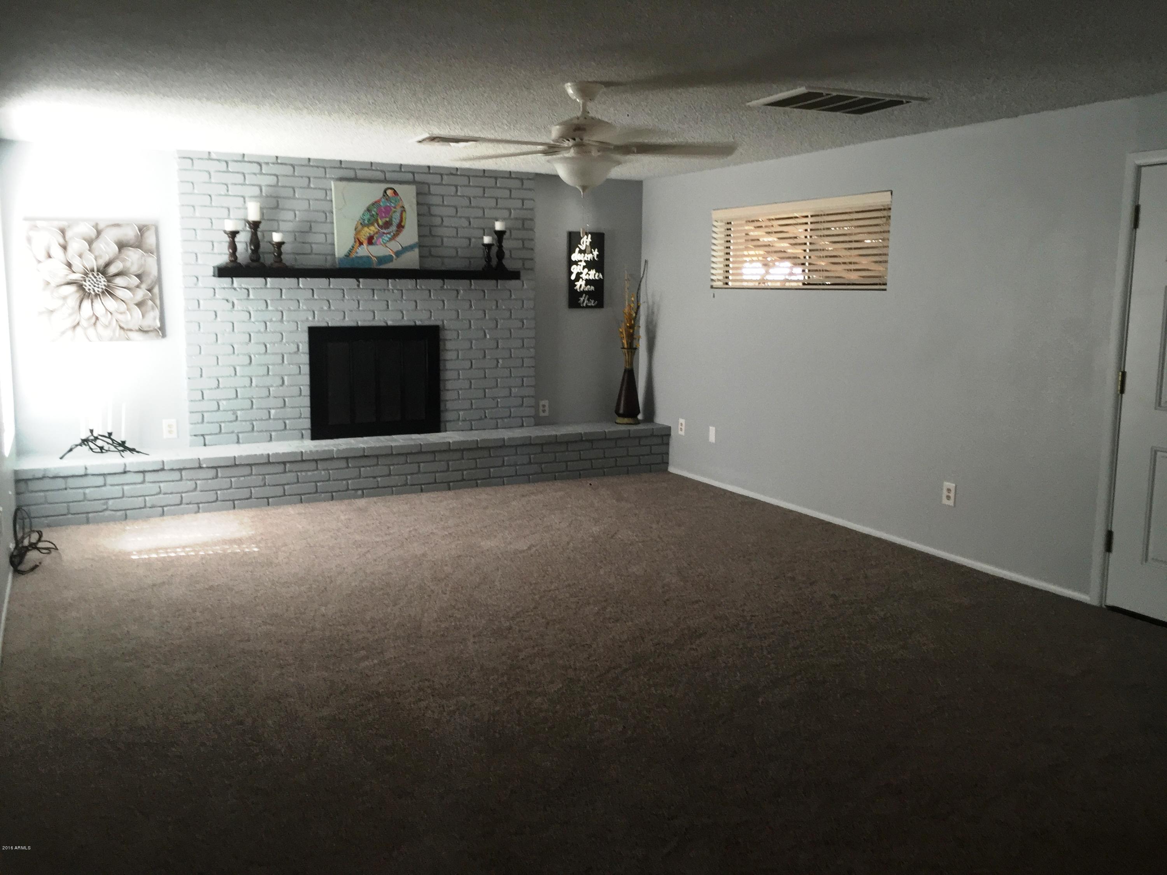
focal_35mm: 29
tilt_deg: -7.1
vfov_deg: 48.2
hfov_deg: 61.7
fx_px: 978
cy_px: 438
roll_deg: -1.6
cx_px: 584
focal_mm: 4.15
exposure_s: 1/30
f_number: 2.2
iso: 80
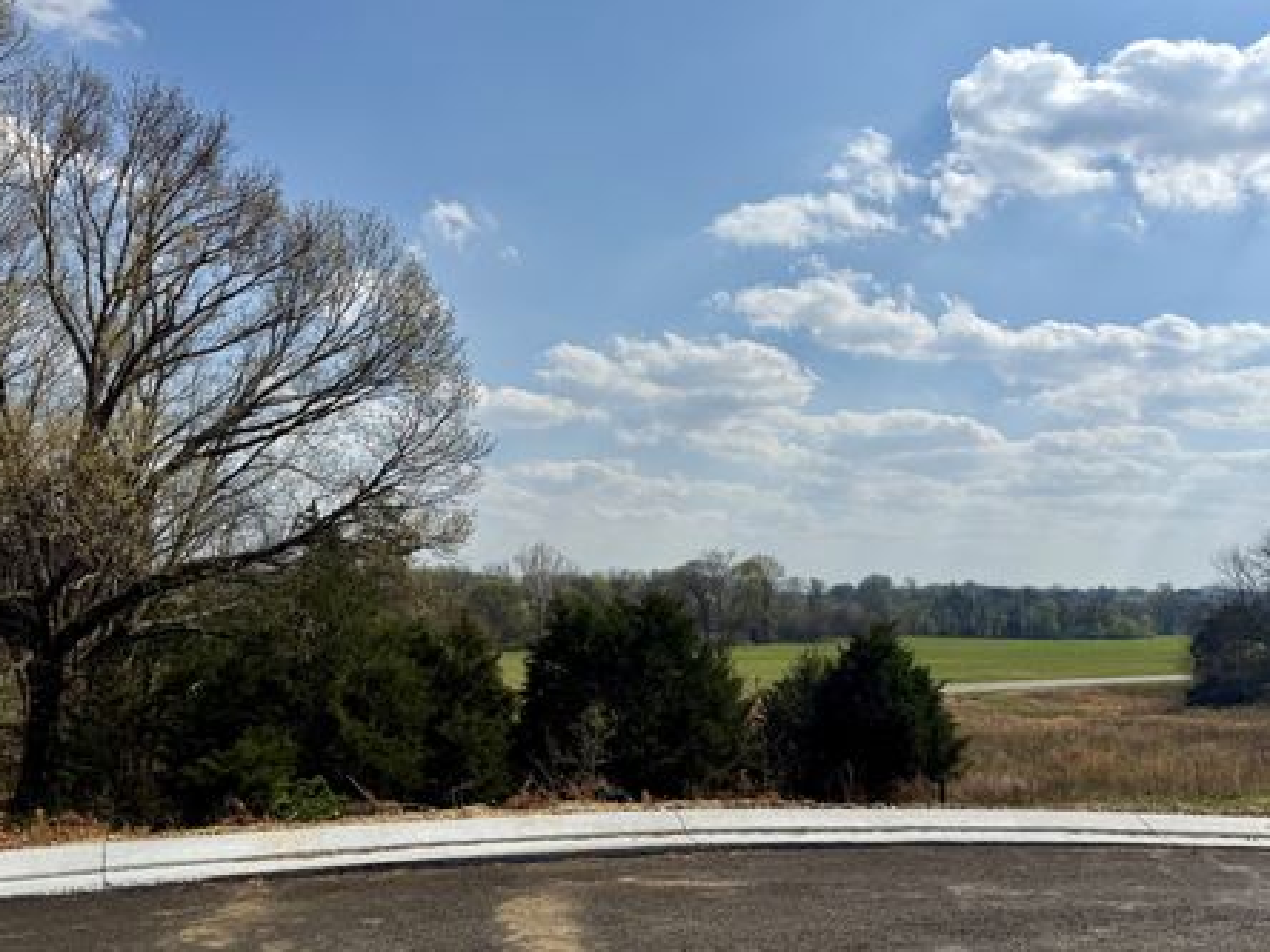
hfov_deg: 65.3
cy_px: 485
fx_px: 991
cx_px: 624
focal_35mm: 27
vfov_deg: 51.4
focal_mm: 6.76
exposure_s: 1/14286
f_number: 1.78
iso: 80
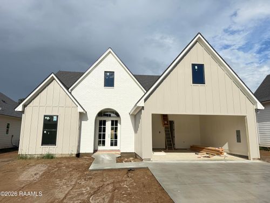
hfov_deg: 71.6
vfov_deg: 56.8
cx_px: 135
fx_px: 187
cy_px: 102
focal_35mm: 24
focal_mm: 6.76
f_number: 1.78
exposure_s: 1/6173
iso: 80
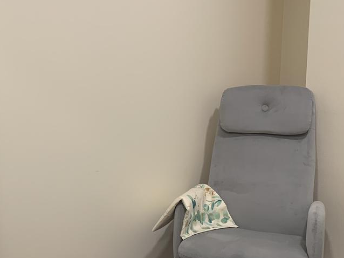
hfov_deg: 30.8
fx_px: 606
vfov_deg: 24.0
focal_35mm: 61
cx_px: 63
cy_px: 145
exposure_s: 1/50
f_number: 1.8
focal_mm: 4.25
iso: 80
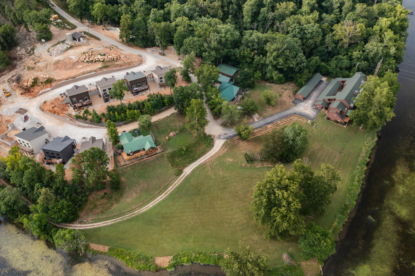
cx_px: 208
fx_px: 323
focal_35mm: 28
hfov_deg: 65.5
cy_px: 138
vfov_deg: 46.4
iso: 400
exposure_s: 1/30
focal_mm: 10.26
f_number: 2.8
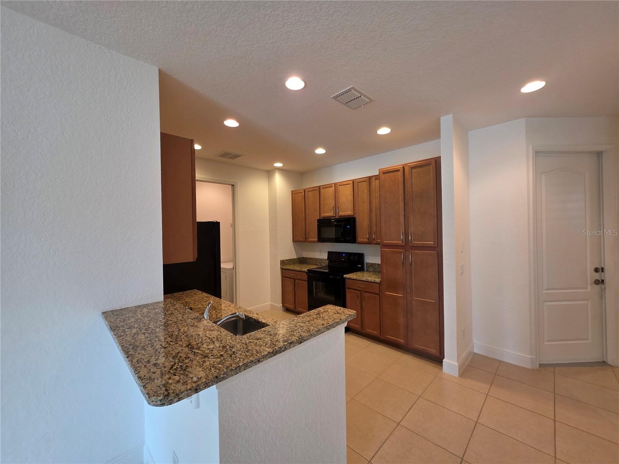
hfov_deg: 106.2
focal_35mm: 13
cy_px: 232
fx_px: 232
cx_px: 310
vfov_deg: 89.9
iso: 160
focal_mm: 2.2
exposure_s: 1/60
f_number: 1.9
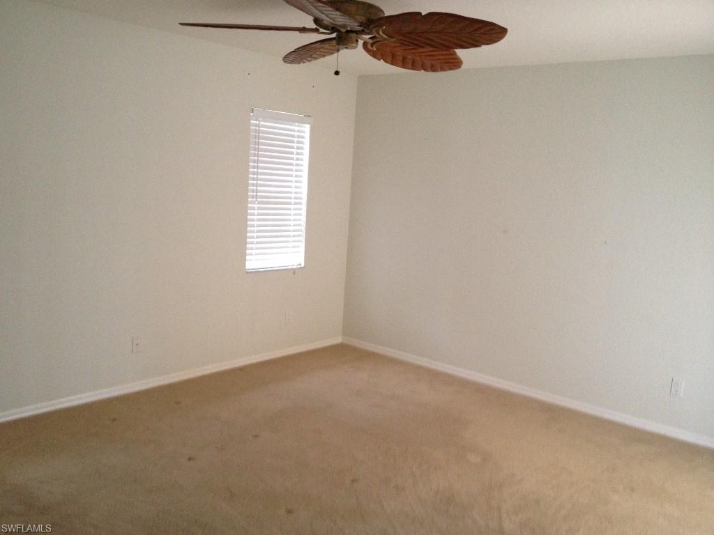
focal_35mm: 35
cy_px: 268
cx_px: 357
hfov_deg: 52.6
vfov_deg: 40.7
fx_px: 722
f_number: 2.4
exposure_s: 1/20
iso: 200
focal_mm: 4.28
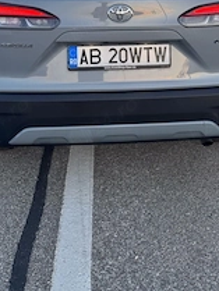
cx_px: 120
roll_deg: +1.0
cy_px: 40
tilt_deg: -11.2
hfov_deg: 31.5
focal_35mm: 46
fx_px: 388
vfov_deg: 38.9
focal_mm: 6.76
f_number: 1.78
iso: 100
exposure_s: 1/121
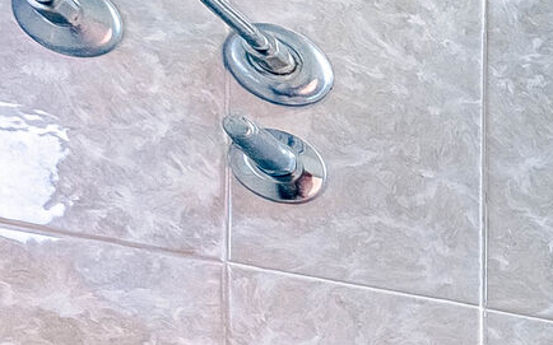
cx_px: 1650
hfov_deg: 11.5
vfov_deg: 11.9
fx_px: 1190
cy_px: 927
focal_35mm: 79
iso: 400
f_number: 8
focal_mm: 12
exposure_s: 1/80
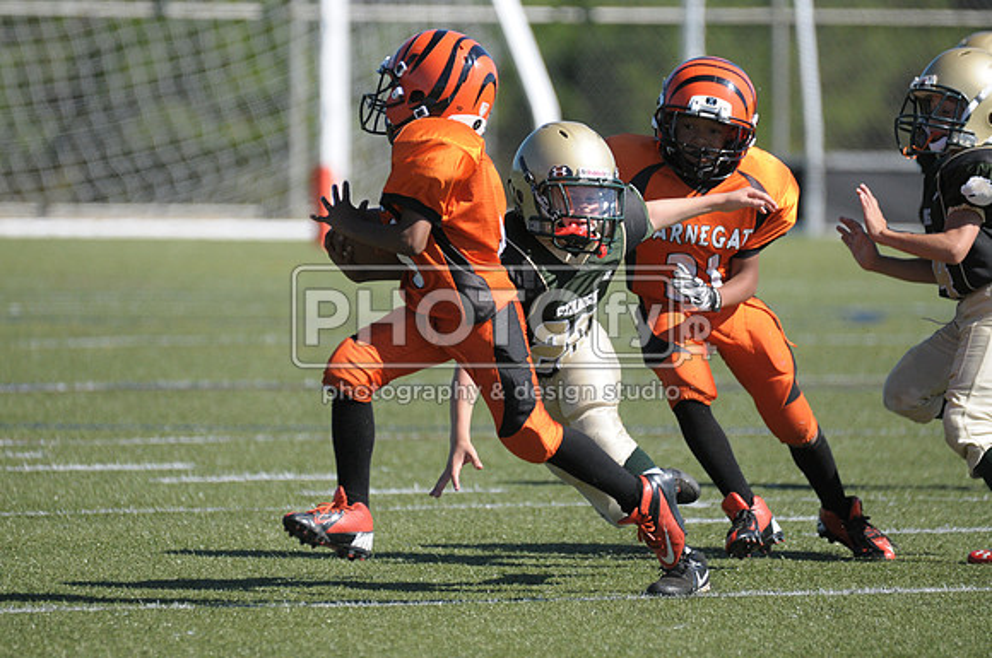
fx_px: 13621
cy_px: 329
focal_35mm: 495
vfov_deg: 2.8
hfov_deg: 4.2
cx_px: 496
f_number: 4
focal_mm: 330
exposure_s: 1/4000
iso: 640
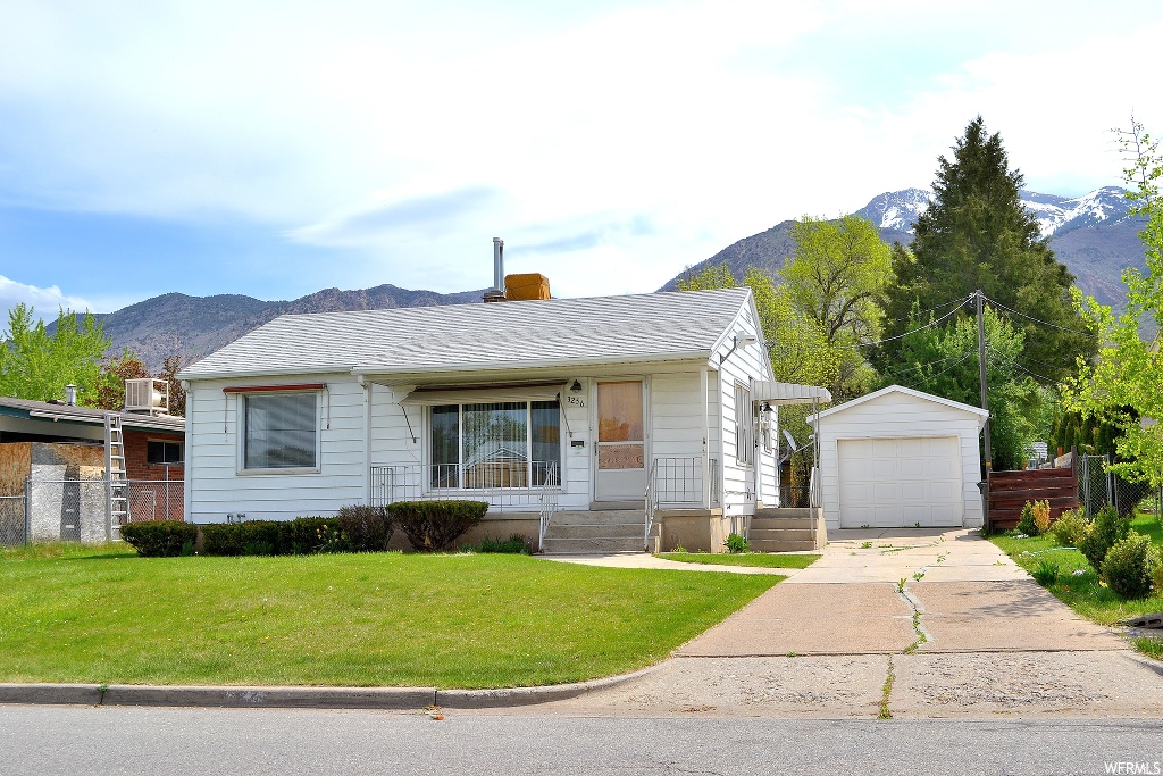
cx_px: 582
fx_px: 1260
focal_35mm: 39
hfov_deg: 49.5
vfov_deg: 34.2
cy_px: 388
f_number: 9
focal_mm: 26
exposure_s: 1/320
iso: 100
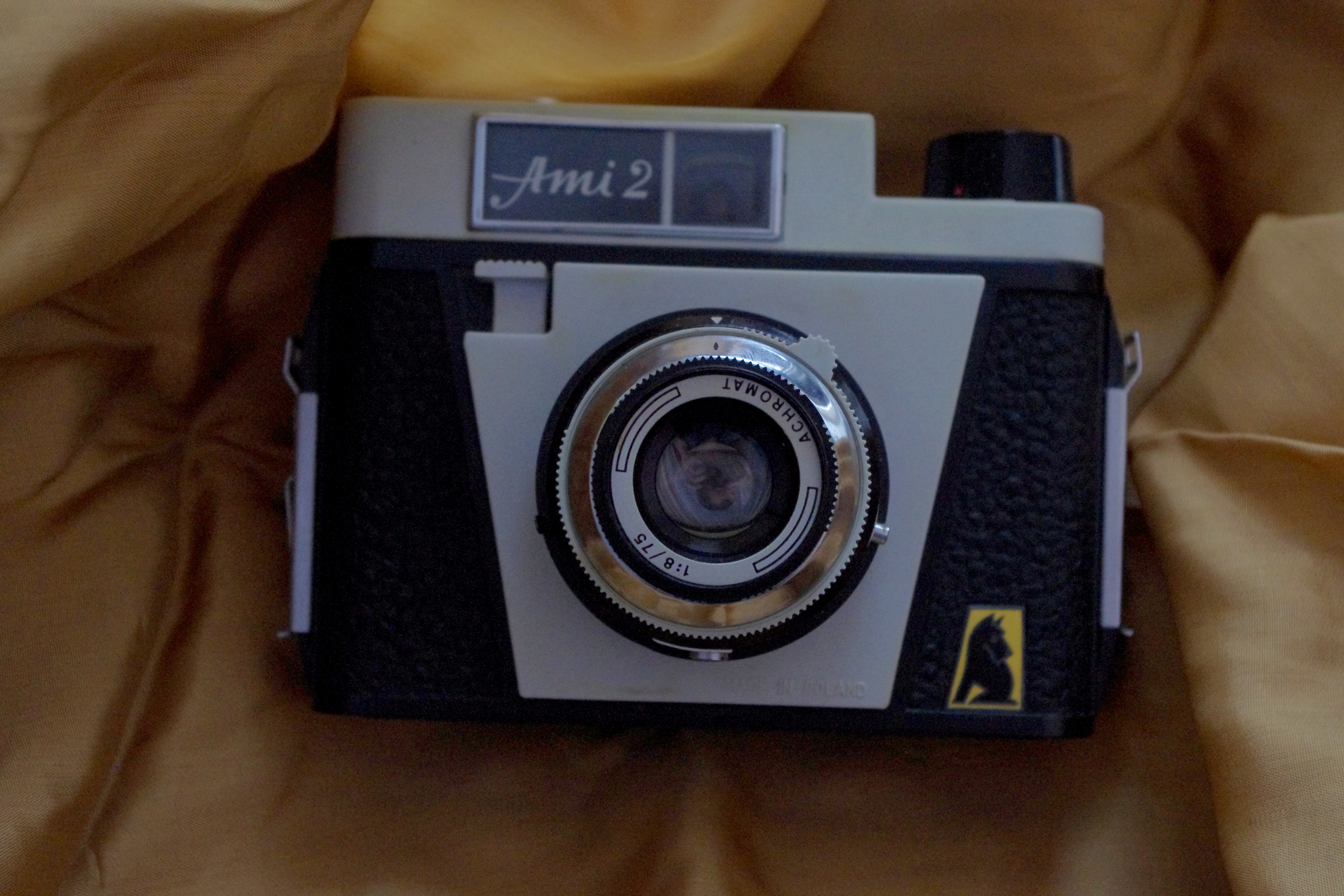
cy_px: 448
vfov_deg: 22.6
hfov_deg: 33.4
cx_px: 672
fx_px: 2240
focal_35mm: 60
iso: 1600
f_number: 6.3
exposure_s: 1/80
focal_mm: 40
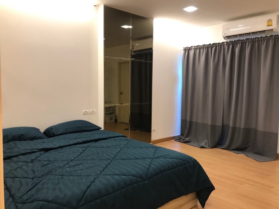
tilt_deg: -6.7
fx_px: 226
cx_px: 140
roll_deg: -1.0
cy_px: 104
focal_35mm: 28
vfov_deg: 49.7
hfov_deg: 63.4
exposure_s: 1/20
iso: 40
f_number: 1.8
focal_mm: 3.99
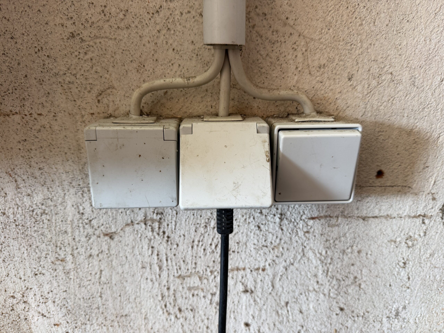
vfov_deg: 56.8
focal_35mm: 24
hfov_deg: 71.6
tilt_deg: -15.0
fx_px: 308
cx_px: 222
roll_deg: -0.4
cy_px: 166
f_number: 1.78
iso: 125
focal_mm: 6.76
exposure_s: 1/100
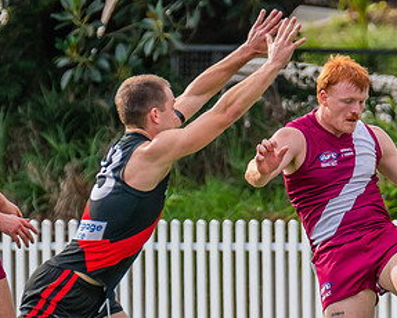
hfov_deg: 1.6
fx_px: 13898
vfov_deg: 1.3
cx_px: 406
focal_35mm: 1182
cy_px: 290
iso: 800
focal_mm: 360
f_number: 8
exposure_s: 1/1250
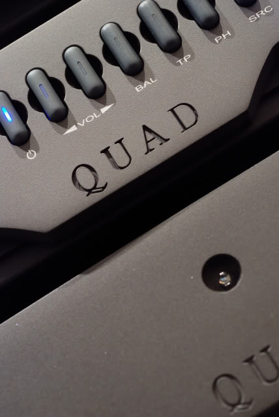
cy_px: 208
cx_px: 140
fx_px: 1044
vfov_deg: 22.6
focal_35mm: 90
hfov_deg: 15.2
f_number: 8
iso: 200
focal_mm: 60
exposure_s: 2
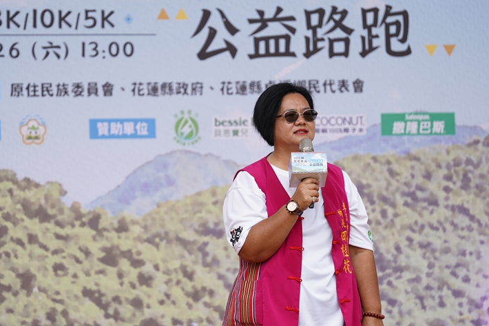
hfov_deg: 7.8
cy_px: 135
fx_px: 3599
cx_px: 198
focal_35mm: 265
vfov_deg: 5.2
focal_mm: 188
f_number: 2.8
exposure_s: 1/1250
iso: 200
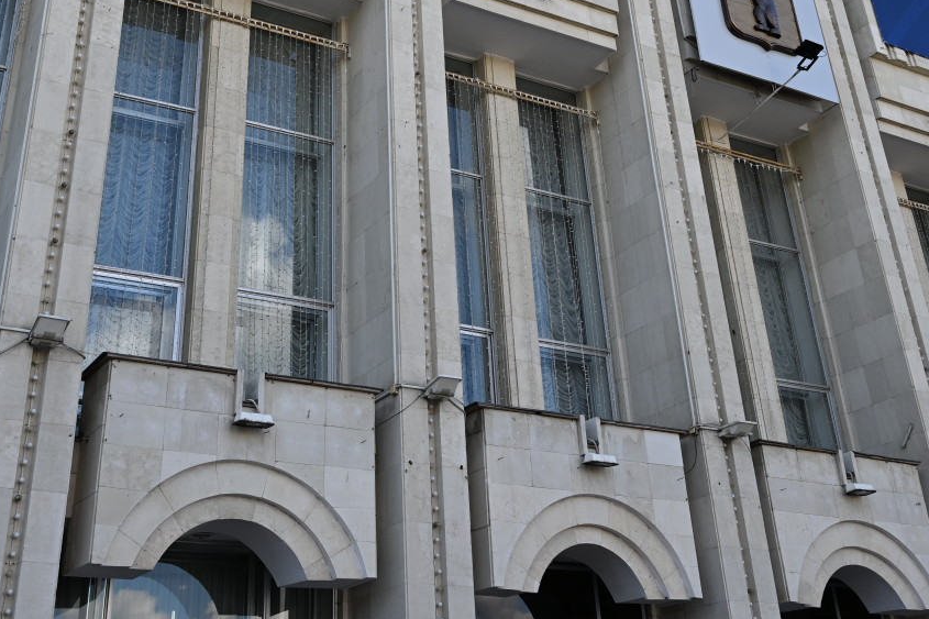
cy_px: 70
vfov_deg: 28.2
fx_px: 1187
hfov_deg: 42.7
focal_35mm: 46
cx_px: 412
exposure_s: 1/1000
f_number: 4
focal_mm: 24
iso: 200
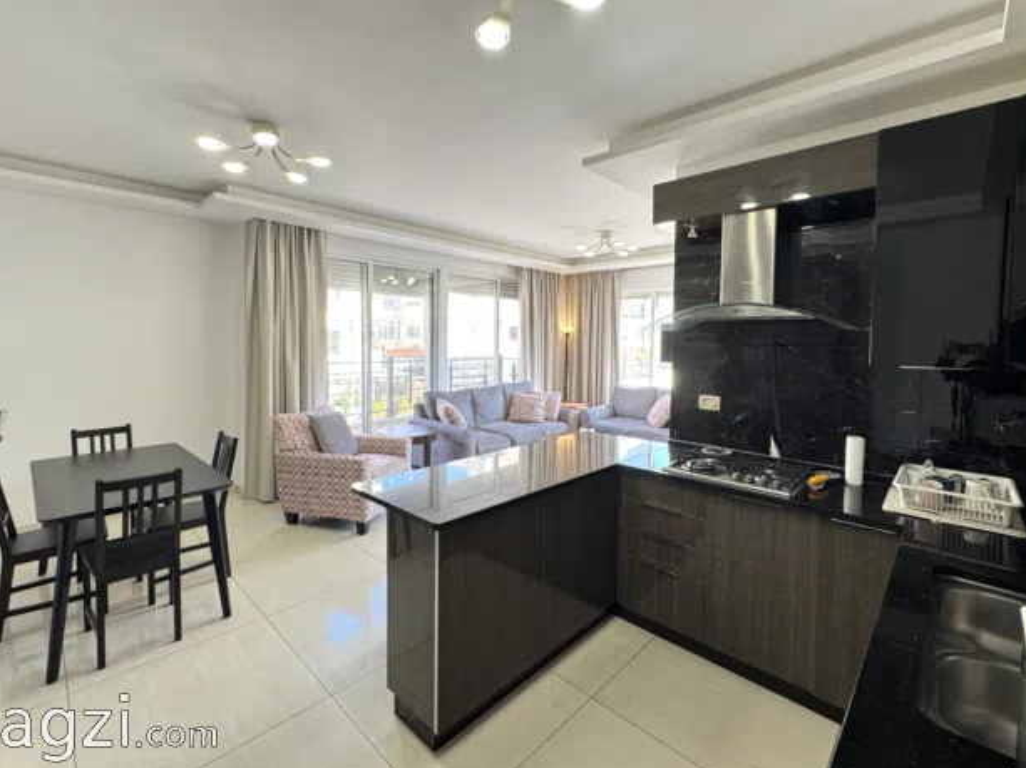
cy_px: 357
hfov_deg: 94.5
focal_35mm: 16
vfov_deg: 77.9
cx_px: 504
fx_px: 474
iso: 250
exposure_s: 1/50
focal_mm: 2.22
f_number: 2.2
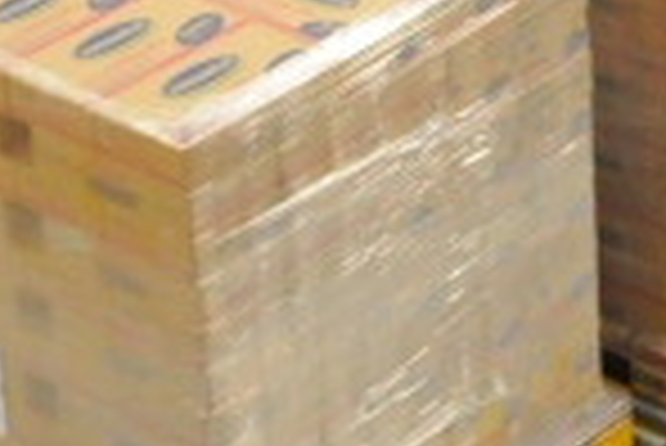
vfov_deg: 6.5
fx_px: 3833
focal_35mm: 207
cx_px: 968
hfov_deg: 9.7
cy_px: -320
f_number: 4
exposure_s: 1/60
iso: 1000
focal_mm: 20
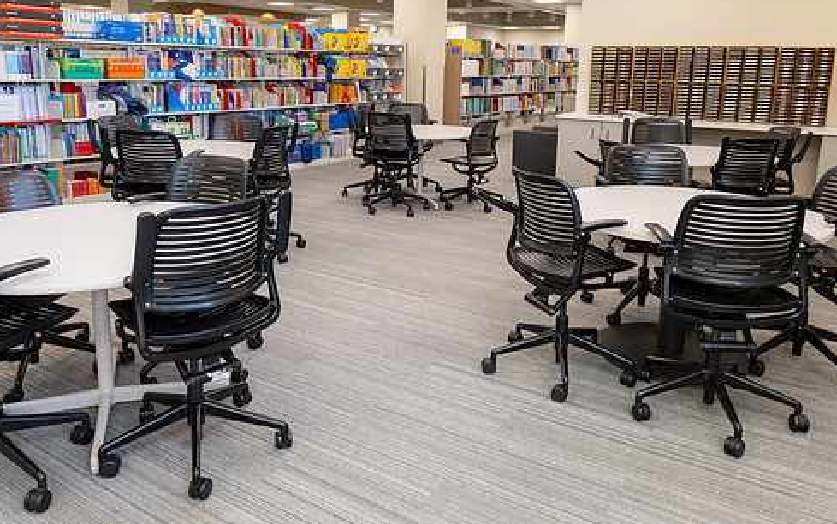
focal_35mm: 29
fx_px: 662
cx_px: 407
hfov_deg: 64.6
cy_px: 196
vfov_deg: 42.8
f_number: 5
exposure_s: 1/100
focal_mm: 24
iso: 640
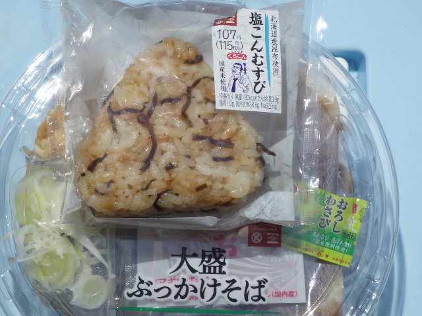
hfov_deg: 19.6
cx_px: 211
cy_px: 158
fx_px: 1219
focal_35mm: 100
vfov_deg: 14.8
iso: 125
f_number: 6.5
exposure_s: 1/1250
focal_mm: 18
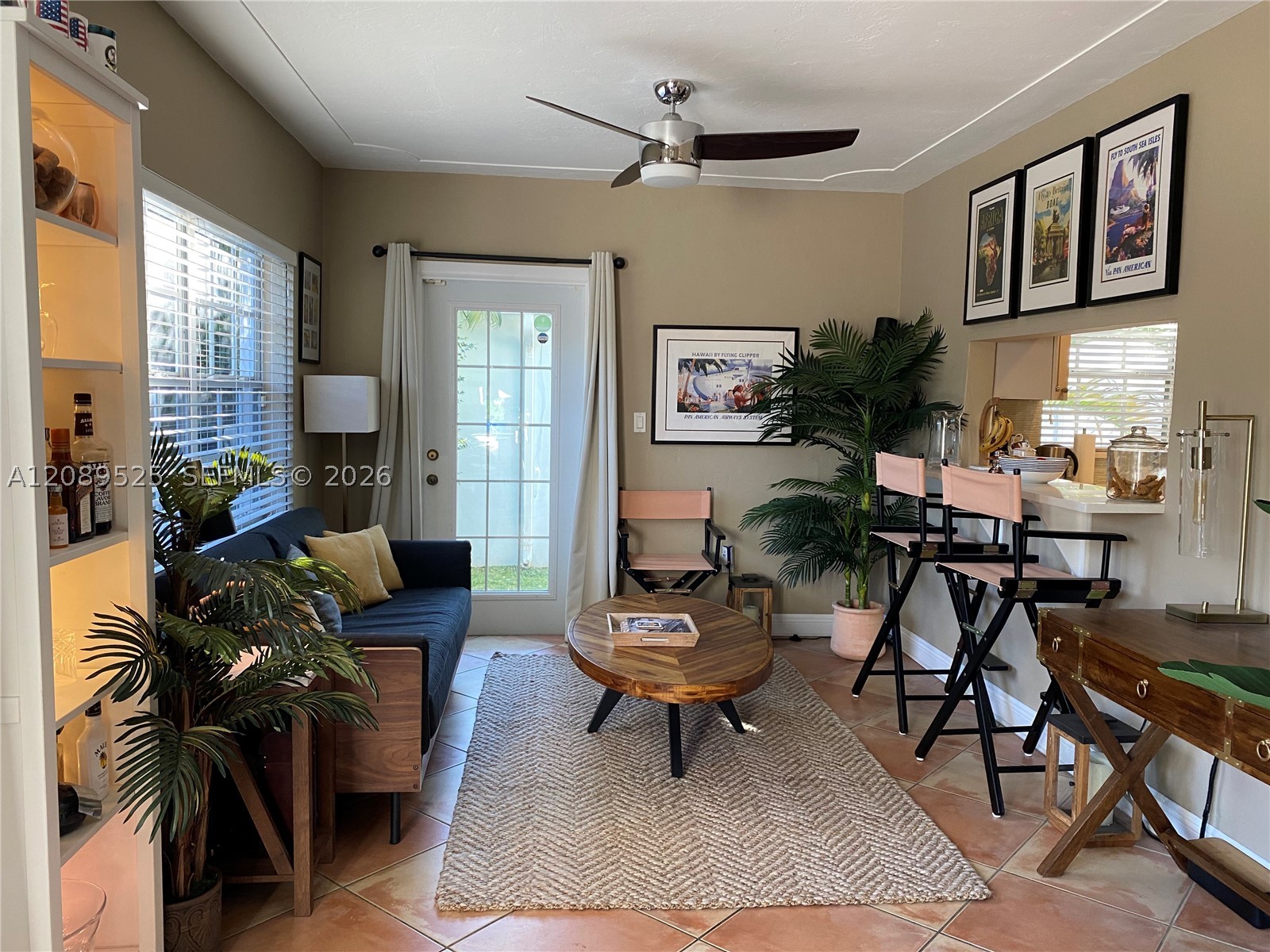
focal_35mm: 26
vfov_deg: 53.1
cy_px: 476
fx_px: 954
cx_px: 635
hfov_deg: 67.3
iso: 80
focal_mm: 4.25
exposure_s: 1/60
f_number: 1.8
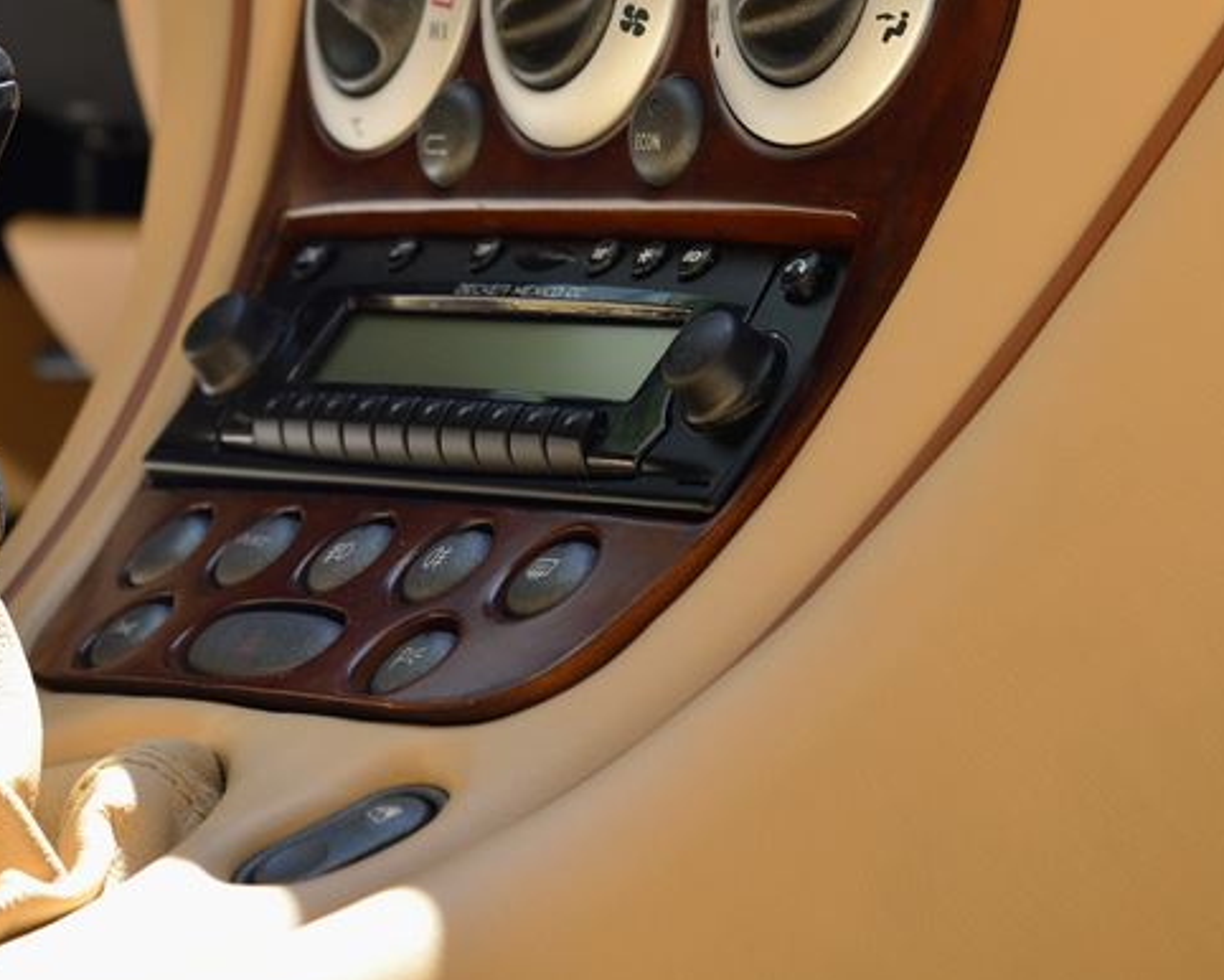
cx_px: 264
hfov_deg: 8.6
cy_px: 201
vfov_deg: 6.9
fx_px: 8118
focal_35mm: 224
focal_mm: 120
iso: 320
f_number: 6.3
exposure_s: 1/160
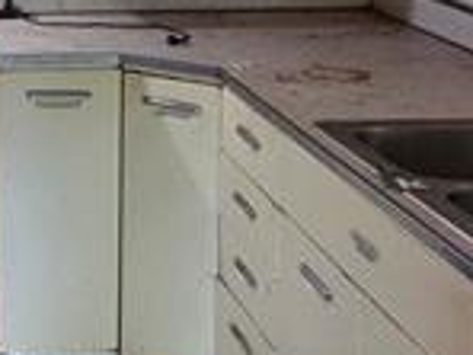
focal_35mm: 90
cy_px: 35
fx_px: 1230
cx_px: -342
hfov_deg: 18.0
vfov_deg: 16.2
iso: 1000
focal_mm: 2.2
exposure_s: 1/60
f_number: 2.2
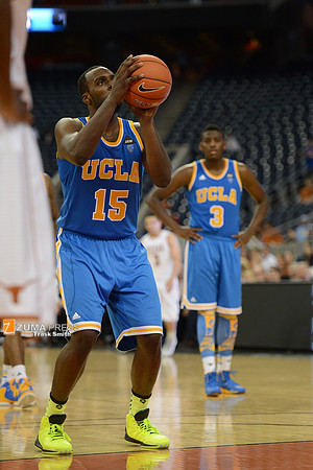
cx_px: 156
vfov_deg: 15.8
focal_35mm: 130
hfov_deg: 10.5
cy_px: 235
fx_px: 1695
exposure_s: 1/1600
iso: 3200
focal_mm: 130
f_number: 2.8
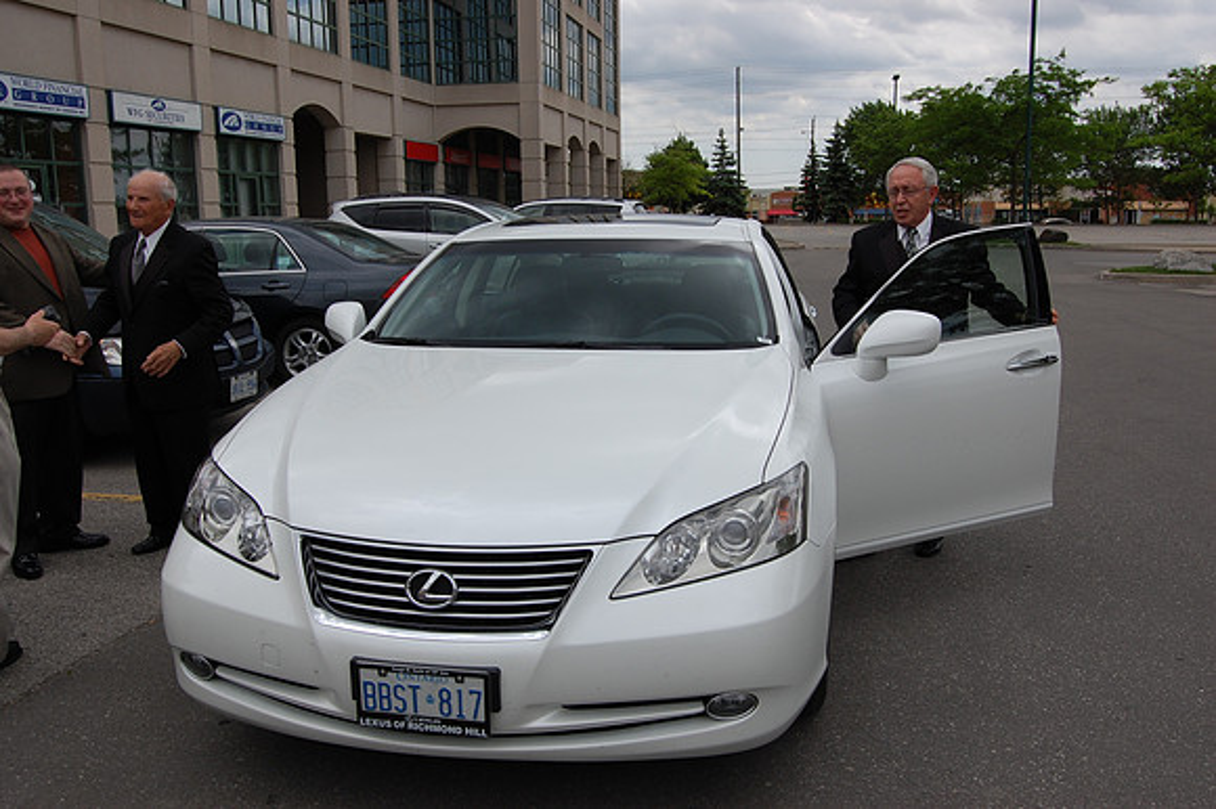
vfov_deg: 43.6
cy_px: 404
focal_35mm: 30
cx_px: 608
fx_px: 1013
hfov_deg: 62.0
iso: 200
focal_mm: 20
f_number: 10
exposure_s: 1/400
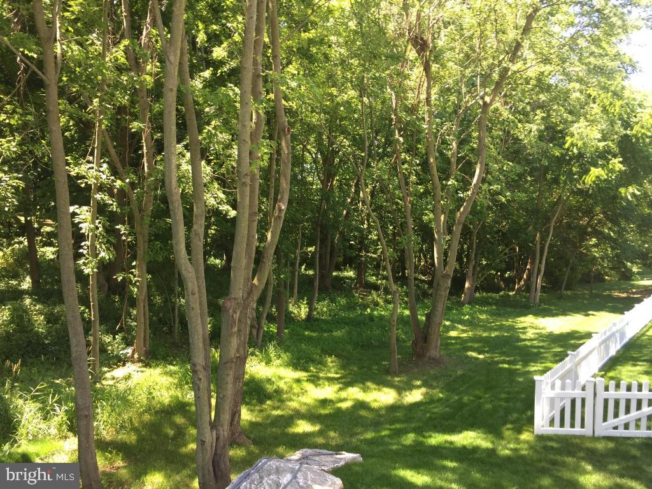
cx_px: 326
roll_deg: -2.3
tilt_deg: -0.9
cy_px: 244
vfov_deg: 48.2
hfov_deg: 61.7
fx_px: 546
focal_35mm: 29
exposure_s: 1/120
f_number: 2.2
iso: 32
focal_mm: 4.15
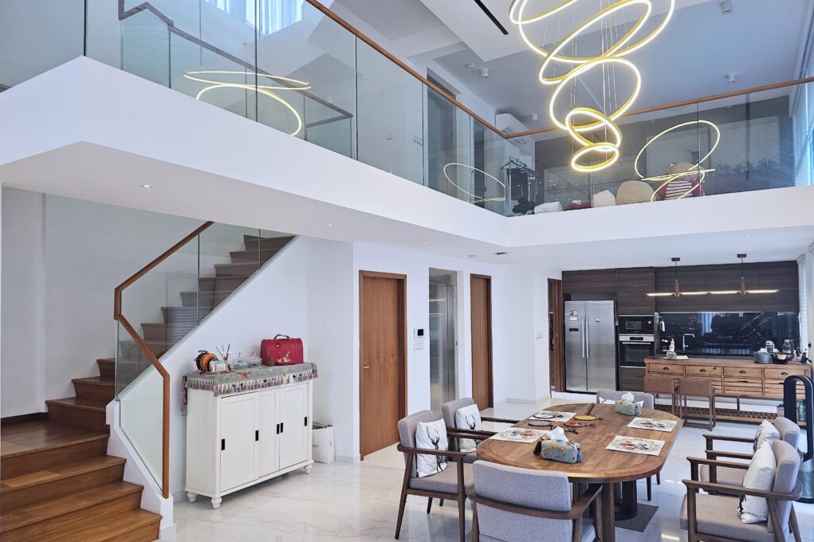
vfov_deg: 53.1
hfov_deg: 73.8
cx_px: 407
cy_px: 285
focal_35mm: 24
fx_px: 542
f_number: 1.7
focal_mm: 6.3
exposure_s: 1/100
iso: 160
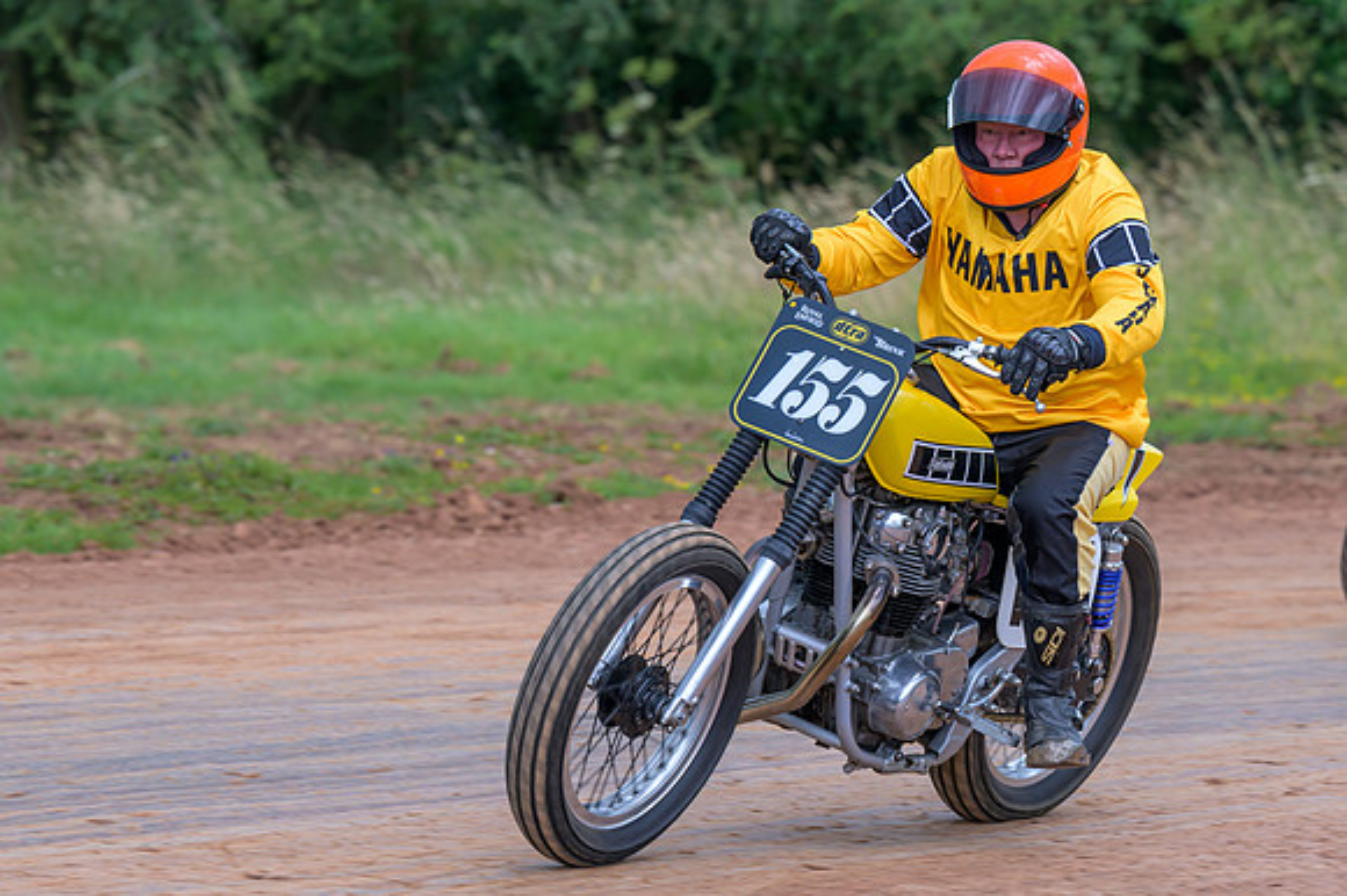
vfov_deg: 5.6
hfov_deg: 8.4
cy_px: 501
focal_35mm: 245
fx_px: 9175
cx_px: 811
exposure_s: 1/500
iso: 280
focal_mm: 135
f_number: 4
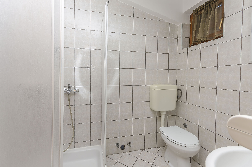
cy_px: 84
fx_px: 105
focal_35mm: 15
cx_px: 126
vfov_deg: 77.1
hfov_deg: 100.5
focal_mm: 10
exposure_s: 1/160
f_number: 9
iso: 100
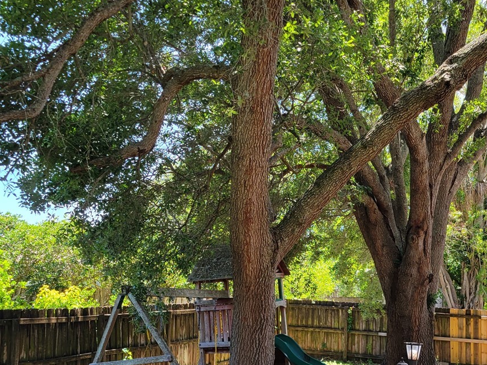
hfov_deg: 38.9
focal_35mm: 49
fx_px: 689
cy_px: 232
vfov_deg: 29.5
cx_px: 236
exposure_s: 1/294
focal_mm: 5.4
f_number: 1.8
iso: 40
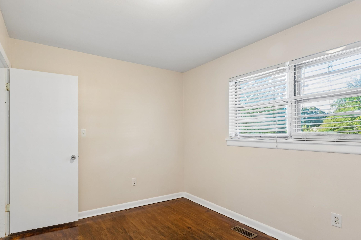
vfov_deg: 64.2
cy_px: 138
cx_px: 158
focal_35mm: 19
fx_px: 191
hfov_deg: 86.5
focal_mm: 16
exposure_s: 1/2.5
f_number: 13
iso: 400
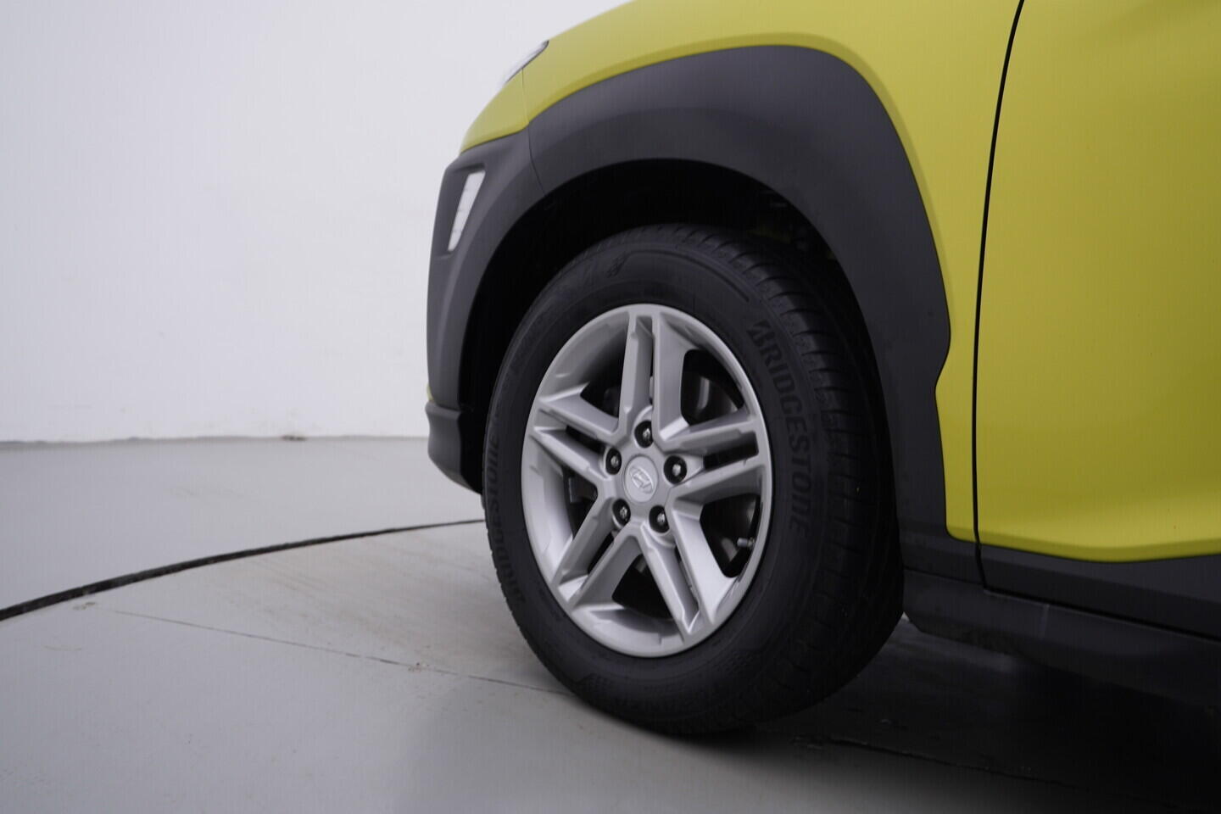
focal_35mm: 36
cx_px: 610
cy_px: 407
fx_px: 1221
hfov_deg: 53.1
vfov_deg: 36.9
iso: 125
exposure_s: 1/80
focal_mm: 24
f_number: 4
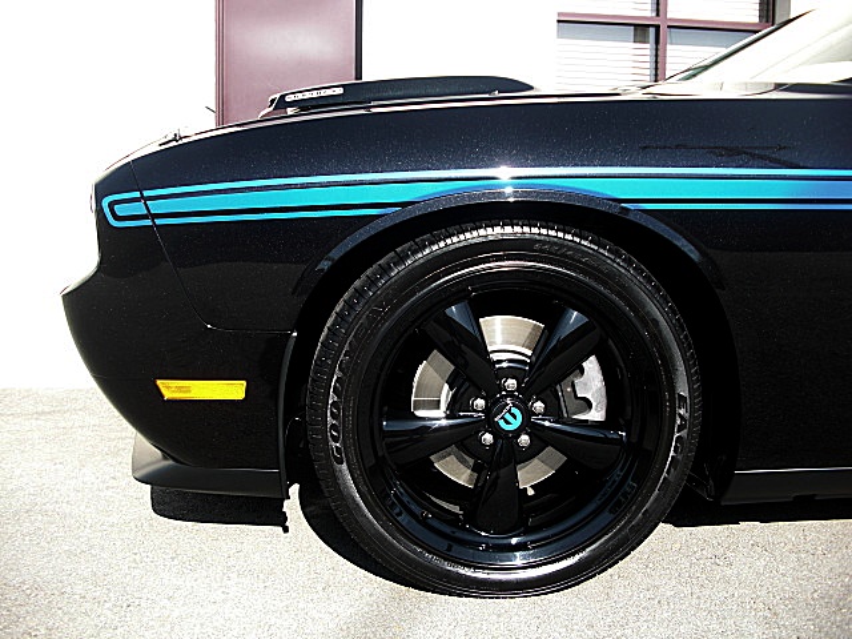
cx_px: 426
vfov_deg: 39.7
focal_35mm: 36
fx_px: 886
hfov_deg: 51.4
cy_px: 320
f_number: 2.8
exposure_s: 1/250
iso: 50
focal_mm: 6.3
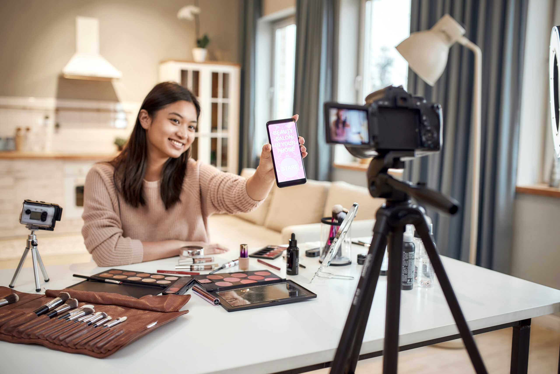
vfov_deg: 37.9
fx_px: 545
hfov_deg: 54.4
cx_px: 280
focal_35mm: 35
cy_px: 187
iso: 400
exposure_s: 1/100
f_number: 2.8
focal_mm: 35
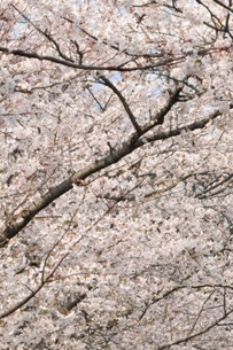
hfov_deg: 5.8
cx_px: 235
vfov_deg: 8.7
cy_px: 212
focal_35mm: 236
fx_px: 2294
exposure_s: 1/100
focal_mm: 75
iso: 200
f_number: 16
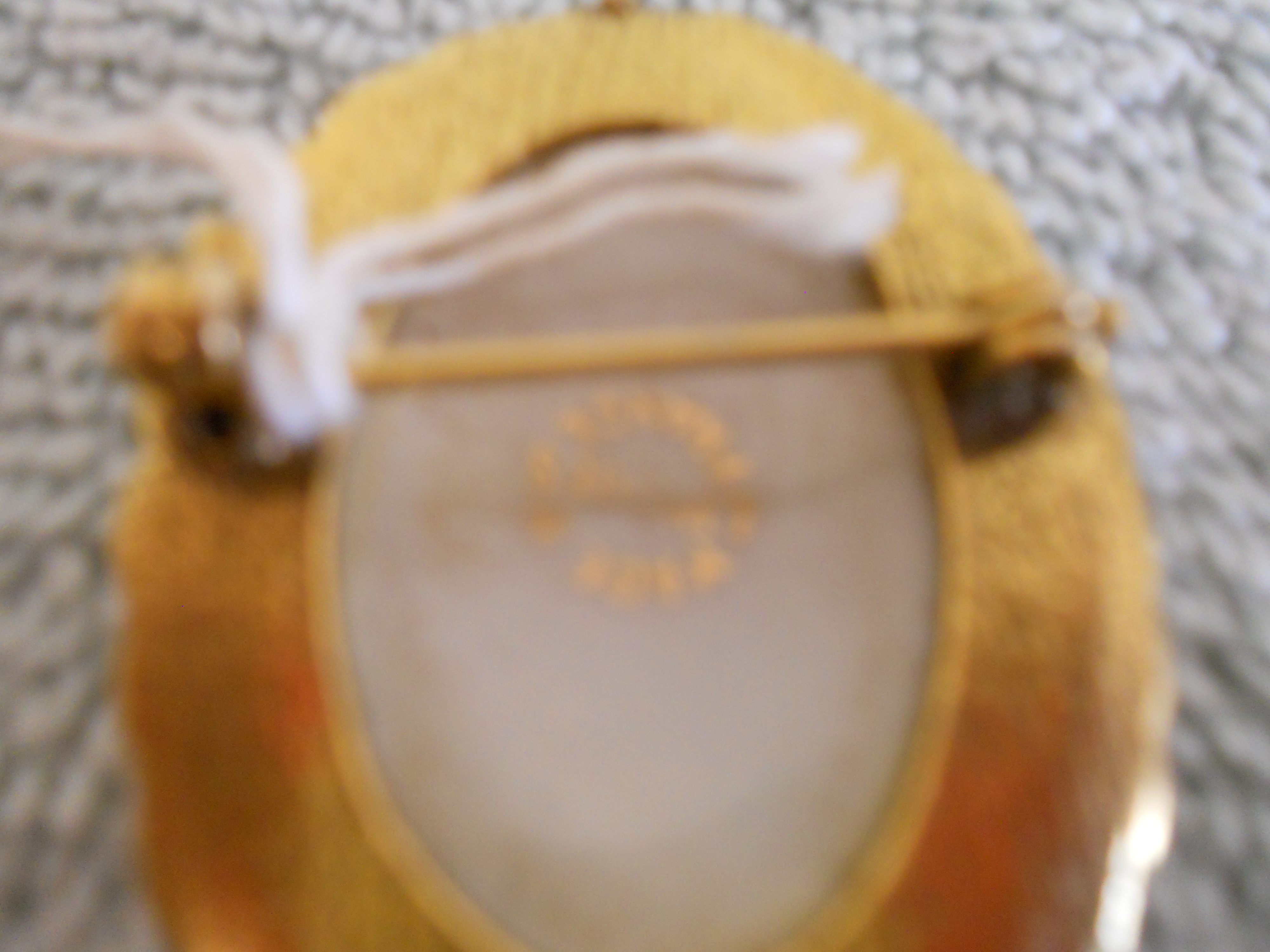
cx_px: 635
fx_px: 1174
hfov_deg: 56.8
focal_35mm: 32
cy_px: 476
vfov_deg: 44.2
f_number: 3.5
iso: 400
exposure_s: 1/6
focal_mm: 5.8
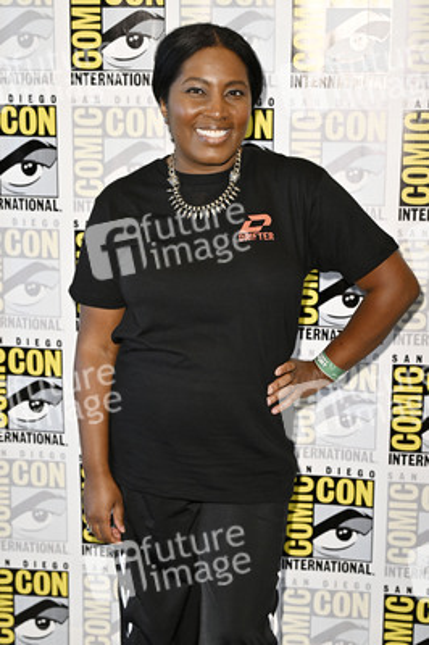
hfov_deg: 20.9
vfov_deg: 31.0
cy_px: 322
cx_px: 214
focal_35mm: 65
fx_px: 1164
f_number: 4.5
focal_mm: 65
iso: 1250
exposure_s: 1/250
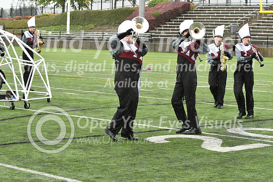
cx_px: 136
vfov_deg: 13.0
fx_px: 796
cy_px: 91
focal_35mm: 105
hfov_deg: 19.5
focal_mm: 70
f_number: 4
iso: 800
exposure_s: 1/400
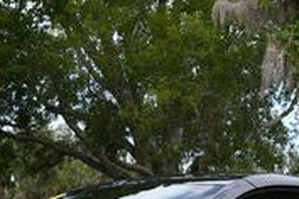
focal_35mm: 145
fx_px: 1204
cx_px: 125
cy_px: 246
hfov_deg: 14.1
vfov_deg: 9.3
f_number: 8
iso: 140
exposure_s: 1/250
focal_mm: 20
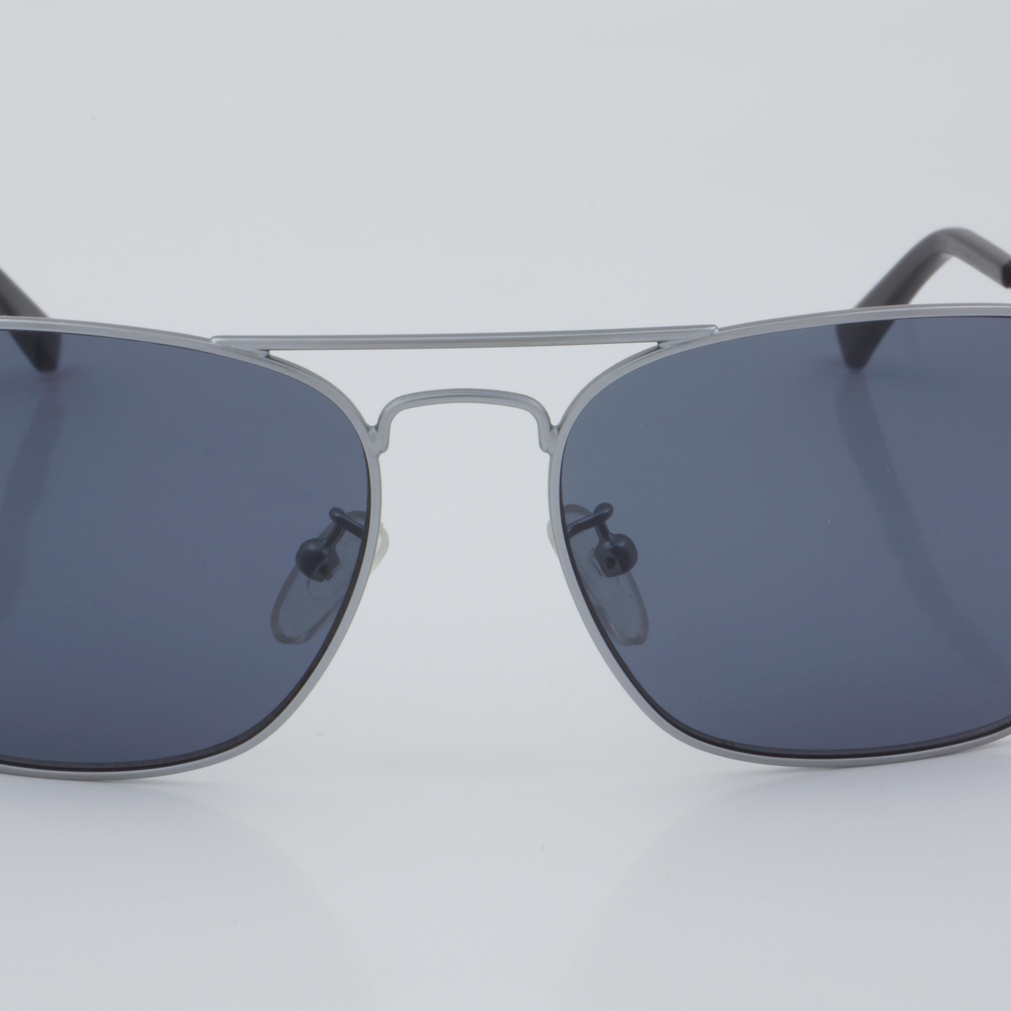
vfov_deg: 16.5
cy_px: 506
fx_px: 3491
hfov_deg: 16.5
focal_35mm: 106
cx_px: 462
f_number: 32
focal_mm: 55
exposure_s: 1/4
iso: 100
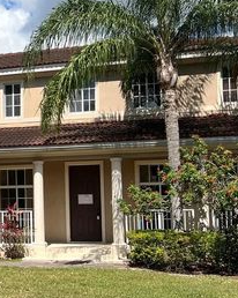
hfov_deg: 23.0
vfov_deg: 30.0
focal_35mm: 63
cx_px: -14
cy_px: 164
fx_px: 555
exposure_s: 1/4274
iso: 50
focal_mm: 5.7
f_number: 1.5
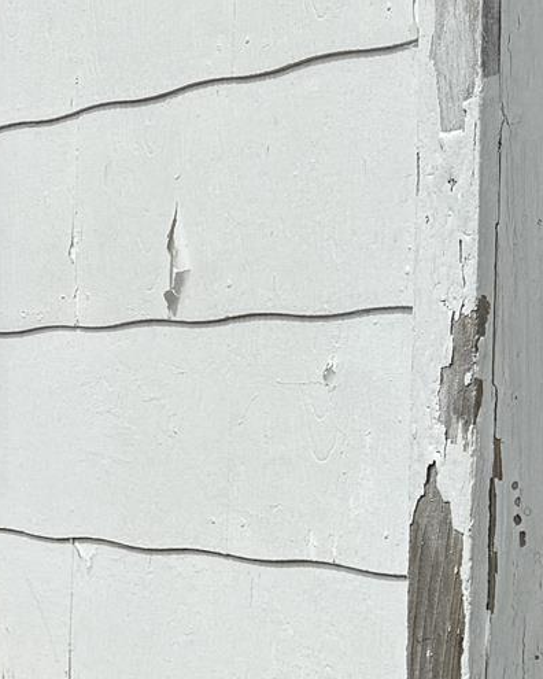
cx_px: -496
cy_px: 481
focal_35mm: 109
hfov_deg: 12.6
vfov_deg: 17.5
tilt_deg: +0.0
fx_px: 2190
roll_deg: -1.2
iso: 80
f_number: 1.78
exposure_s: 1/6711
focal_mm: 6.76
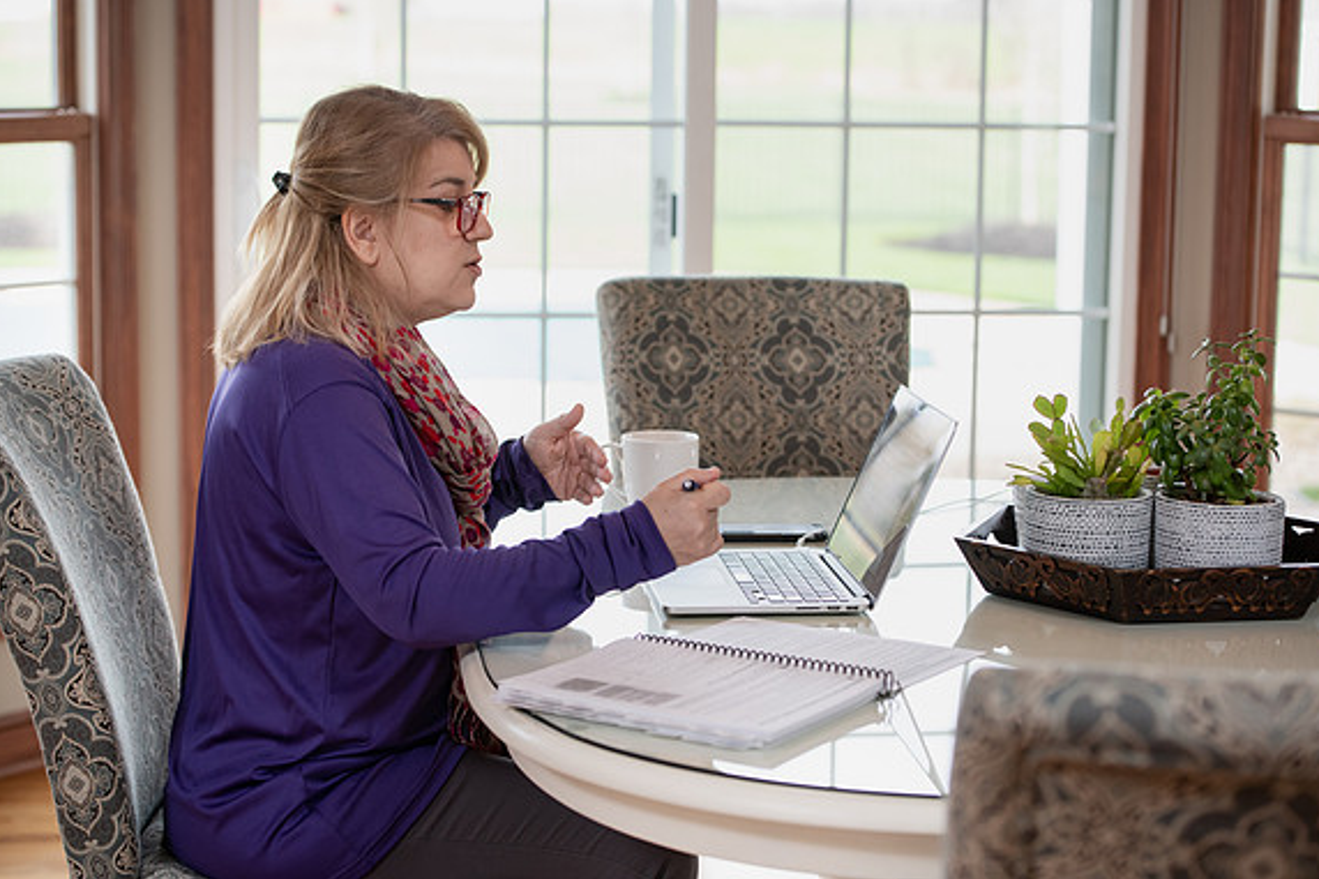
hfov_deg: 28.5
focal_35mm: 71
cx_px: 657
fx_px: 2600
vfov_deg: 19.2
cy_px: 440
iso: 640
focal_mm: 70
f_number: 3.5
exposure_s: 1/250
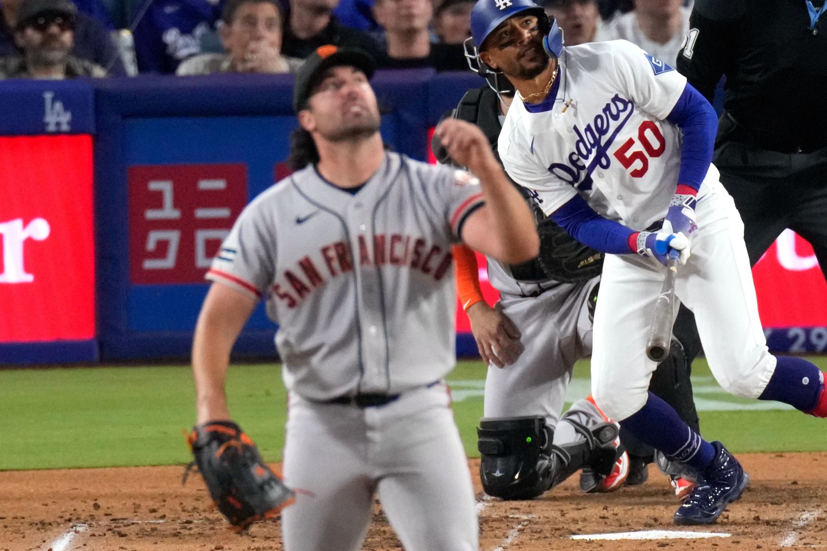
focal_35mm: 984
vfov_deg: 1.4
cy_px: 245
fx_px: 22595
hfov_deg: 2.1
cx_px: 474
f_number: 5.6
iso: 6400
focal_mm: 840
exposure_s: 1/1600
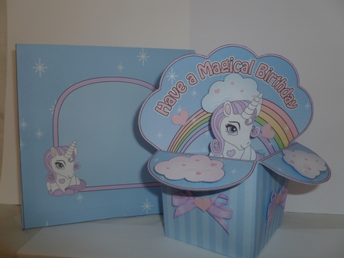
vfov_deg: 49.7
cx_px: 172
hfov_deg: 63.5
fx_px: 278
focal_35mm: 28
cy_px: 129
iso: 100
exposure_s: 1/30
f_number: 3.3
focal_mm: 5
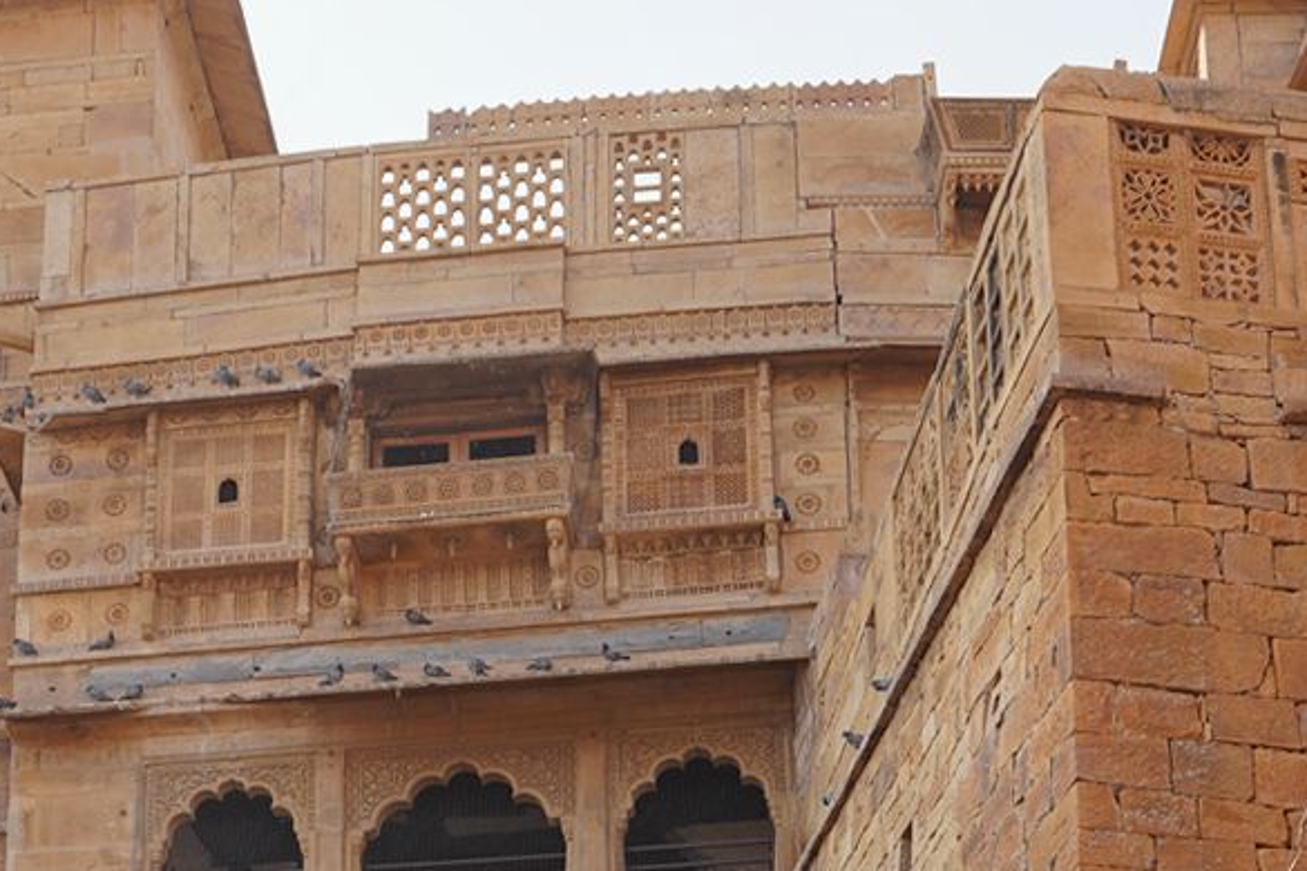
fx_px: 2977
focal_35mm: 82
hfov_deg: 24.7
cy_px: 1378
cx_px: 469
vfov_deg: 15.2
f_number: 8
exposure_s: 1/100
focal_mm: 24
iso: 100
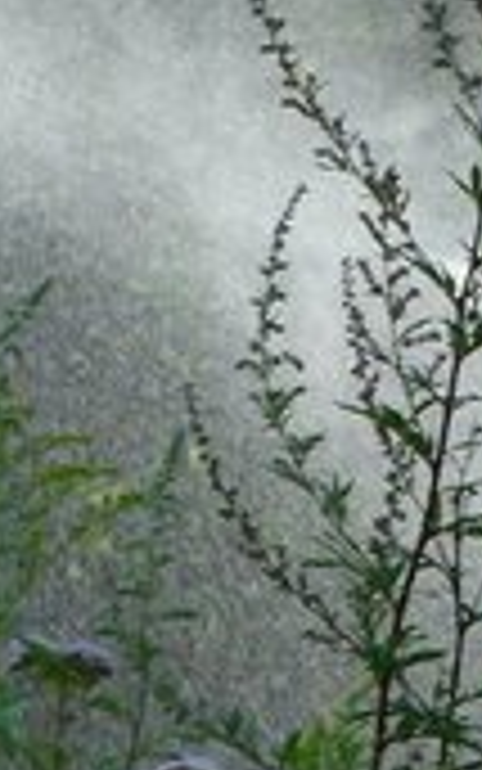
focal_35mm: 1823
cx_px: 694
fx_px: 38283
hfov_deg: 0.7
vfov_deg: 1.2
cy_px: 351
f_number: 4.4
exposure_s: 1/250
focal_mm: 82.7
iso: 160
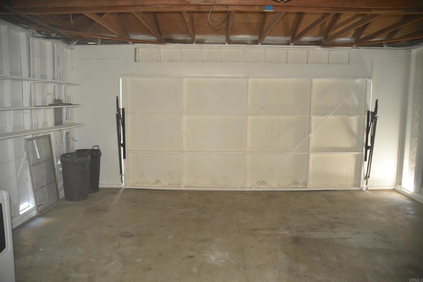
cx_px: 212
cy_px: 141
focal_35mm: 28
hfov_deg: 65.5
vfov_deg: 46.4
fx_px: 329
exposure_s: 1/60
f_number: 3.5
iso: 3200
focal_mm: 28
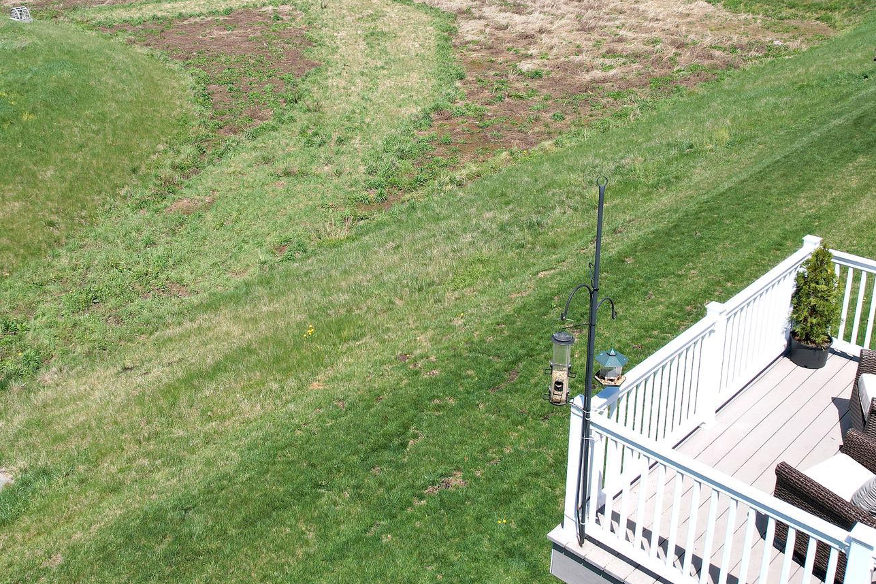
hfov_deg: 54.3
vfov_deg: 37.4
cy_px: 194
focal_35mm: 35
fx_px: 852
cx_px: 388
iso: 120
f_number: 2.8
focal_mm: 8.38
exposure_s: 1/2500
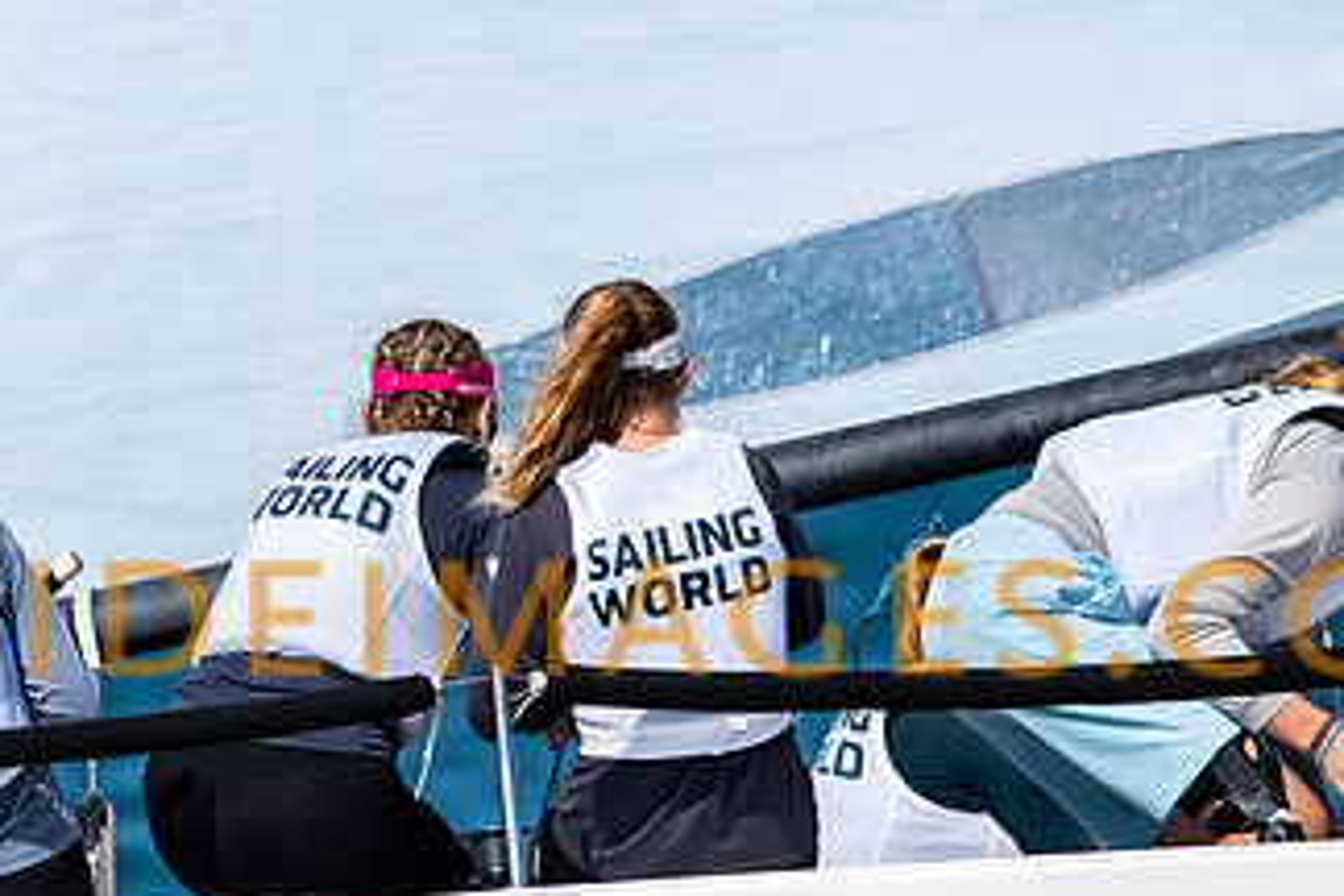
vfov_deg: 1.7
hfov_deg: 2.6
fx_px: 30051
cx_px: 390
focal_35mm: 805
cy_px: 591
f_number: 5
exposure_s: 1/4000
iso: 200
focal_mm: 300
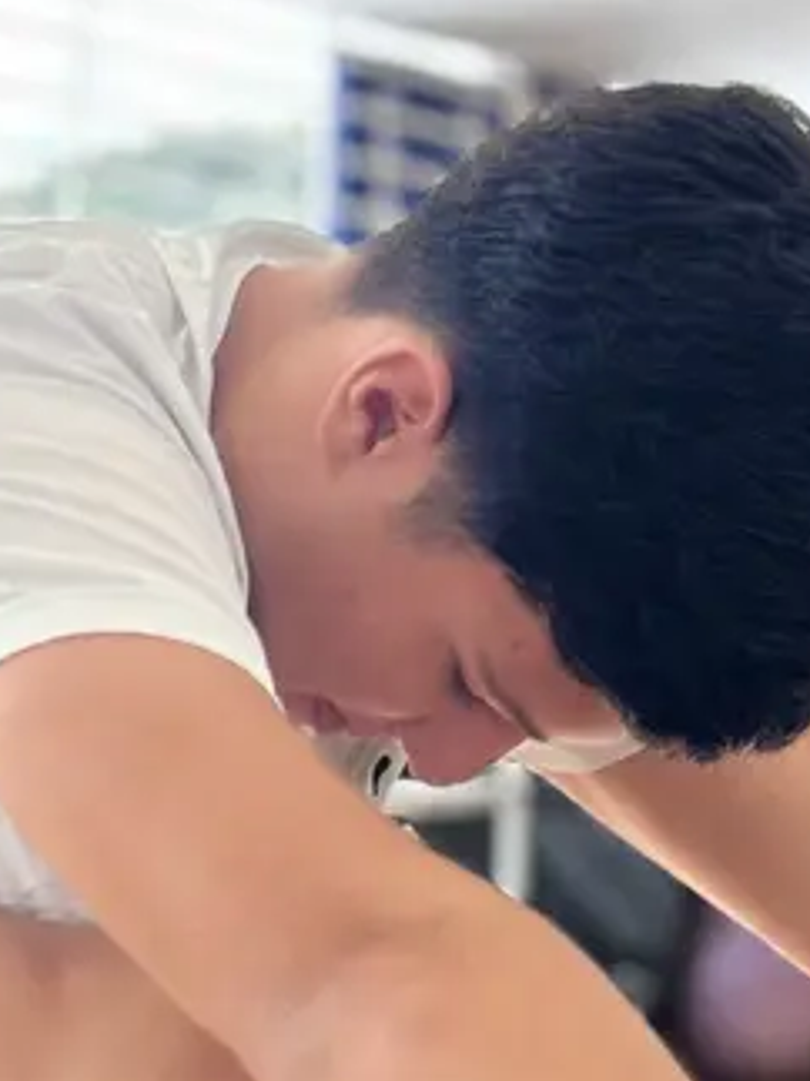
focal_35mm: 103
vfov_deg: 18.9
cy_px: 843
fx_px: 3216
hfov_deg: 14.2
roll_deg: -1.3
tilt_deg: -4.3
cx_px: 30
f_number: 1.5
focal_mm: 5.7
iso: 50
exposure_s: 1/330
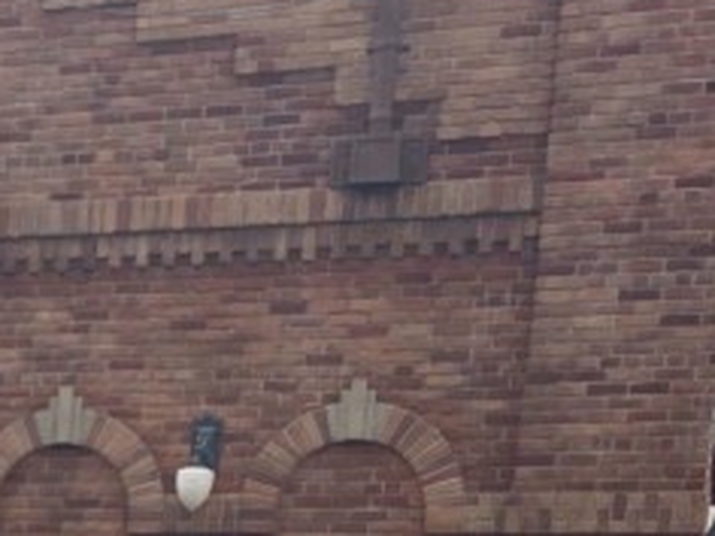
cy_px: 1130
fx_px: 2726
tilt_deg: -10.4
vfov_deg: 10.2
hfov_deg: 12.7
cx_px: -809
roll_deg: +0.3
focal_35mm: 132
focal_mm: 4.25
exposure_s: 1/465
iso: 25
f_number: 1.8
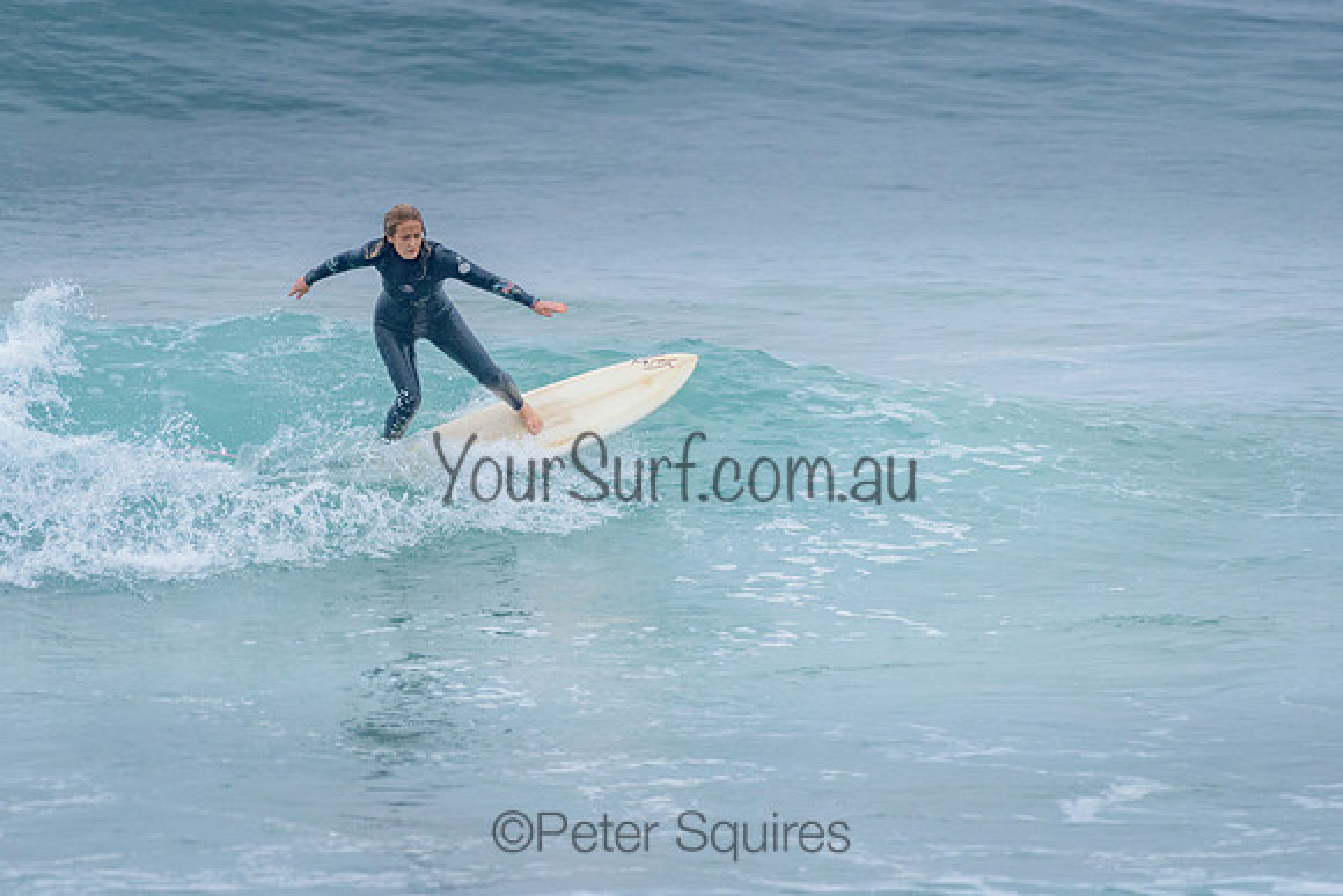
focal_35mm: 613
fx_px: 22867
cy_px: 388
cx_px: 526
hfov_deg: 3.4
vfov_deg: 2.2
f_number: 5.6
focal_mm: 500
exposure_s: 1/2000
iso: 1600
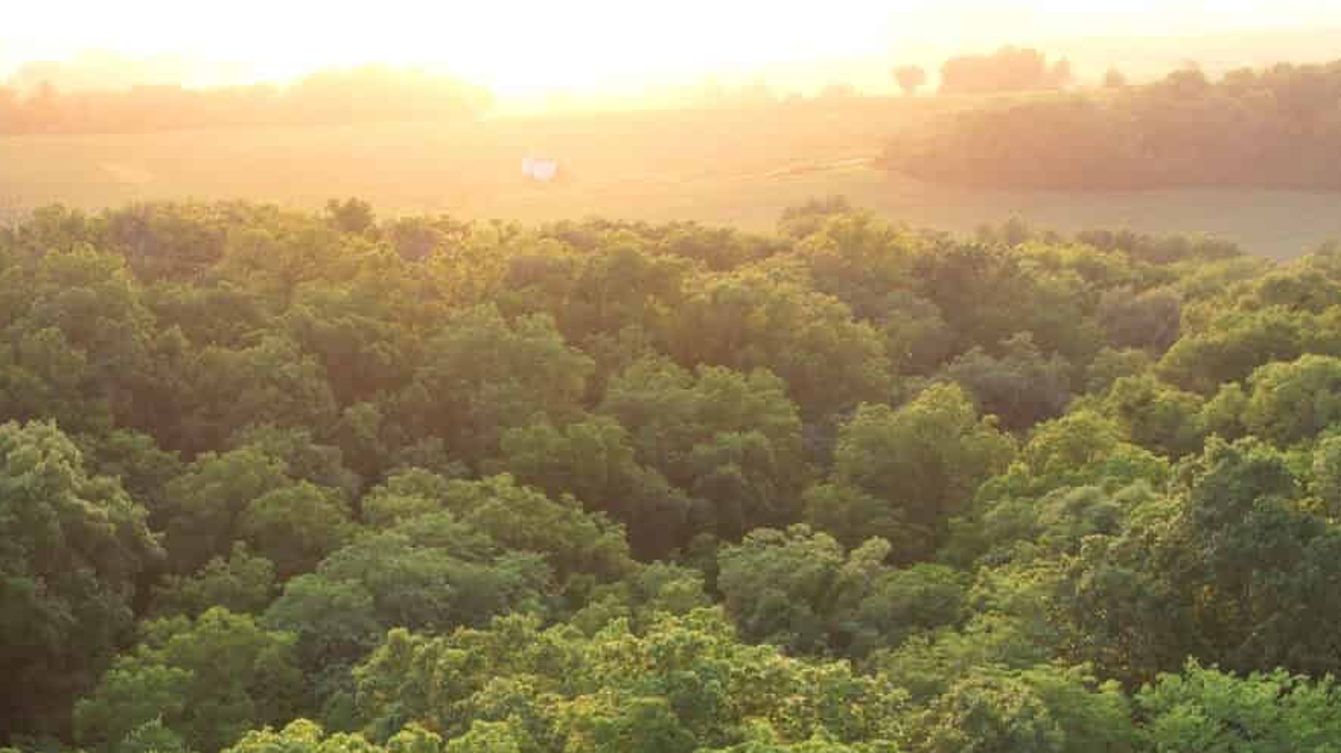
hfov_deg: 30.4
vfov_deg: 16.9
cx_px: 205
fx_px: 2382
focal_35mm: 67
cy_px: 994
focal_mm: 8.4
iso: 100
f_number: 2.8
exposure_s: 1/180
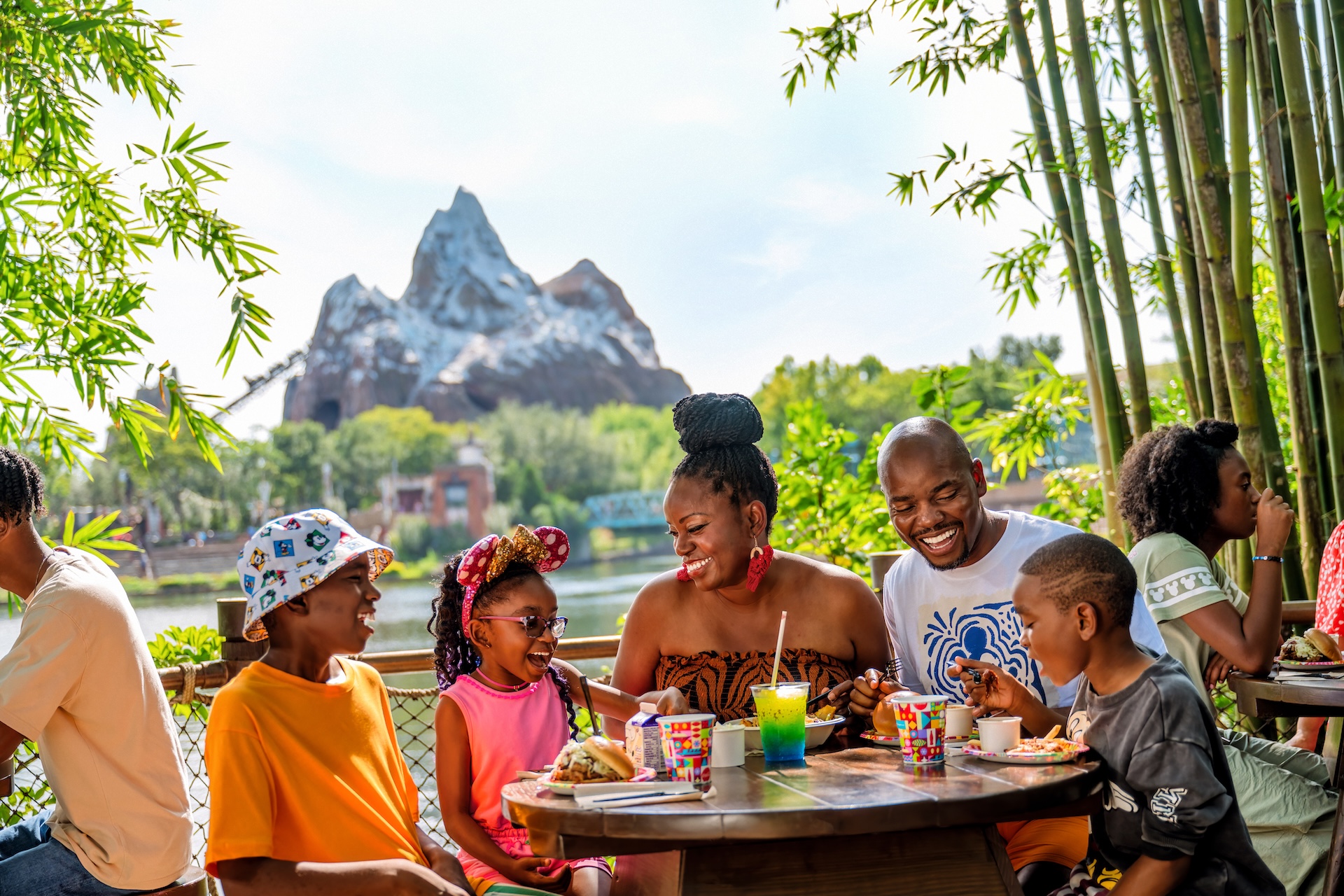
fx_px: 1829
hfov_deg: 40.3
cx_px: 672
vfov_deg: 27.5
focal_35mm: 49
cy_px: 448
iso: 125
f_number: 2.8
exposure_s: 1/640
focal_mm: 49
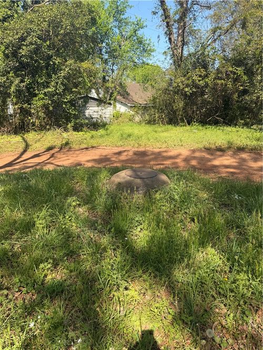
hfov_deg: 56.8
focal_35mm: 24
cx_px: 132
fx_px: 243
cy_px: 175
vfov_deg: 71.6
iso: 80
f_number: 1.78
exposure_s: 1/1493
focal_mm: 6.76
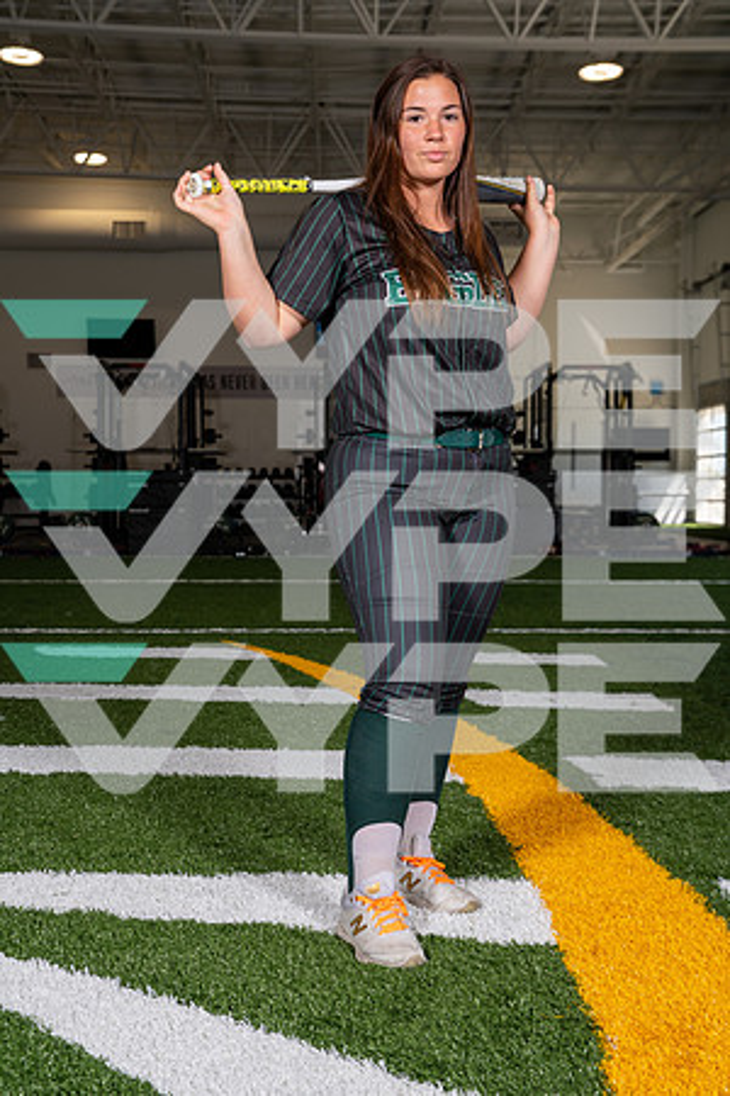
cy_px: 548
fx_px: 1551
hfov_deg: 26.5
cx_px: 365
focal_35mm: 51
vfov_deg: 38.9
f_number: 5.6
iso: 200
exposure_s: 1/200
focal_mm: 51
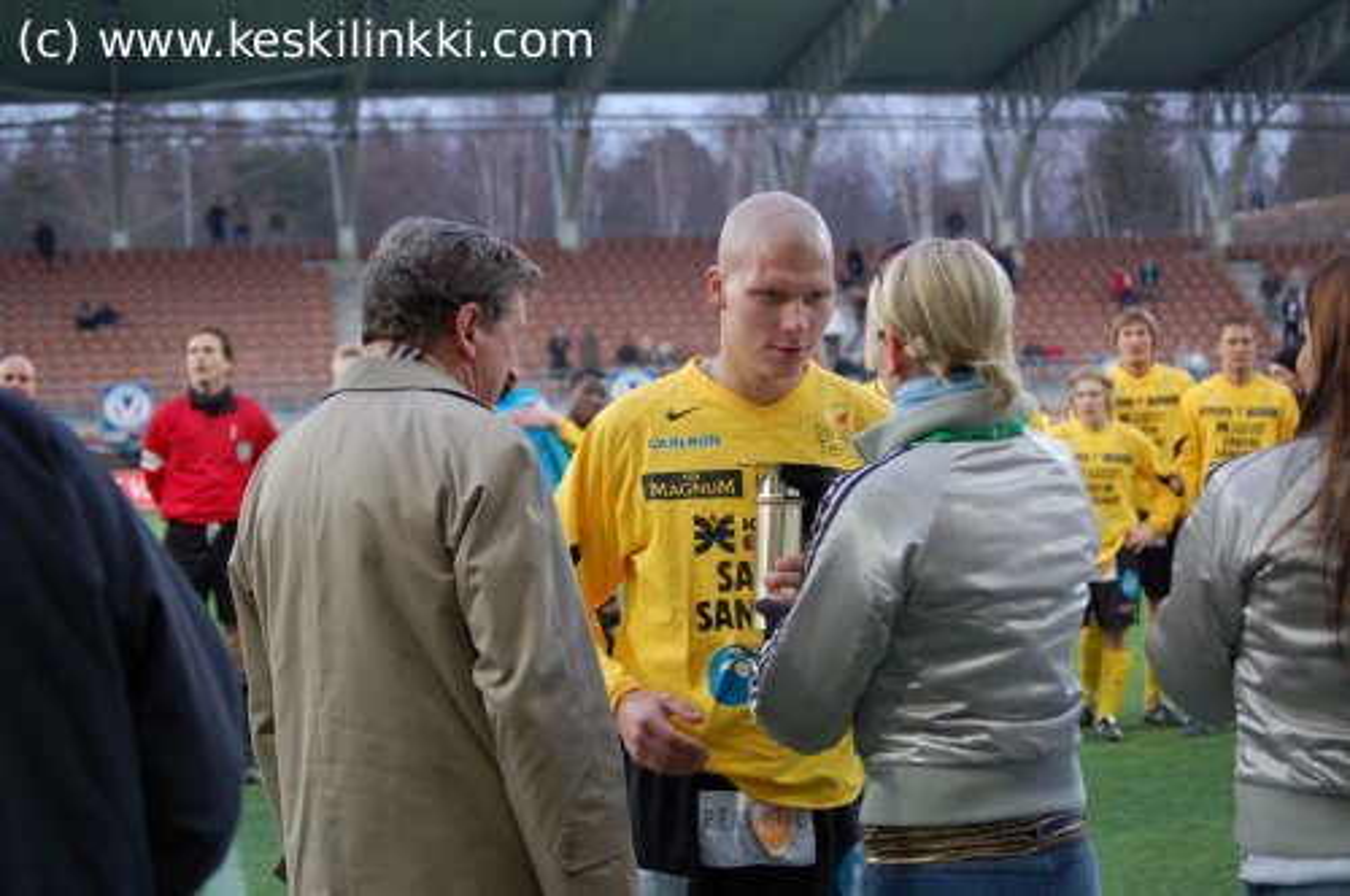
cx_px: 675
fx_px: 3090
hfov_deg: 24.6
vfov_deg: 16.5
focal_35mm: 82
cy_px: 448
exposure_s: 1/200
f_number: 4
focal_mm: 55
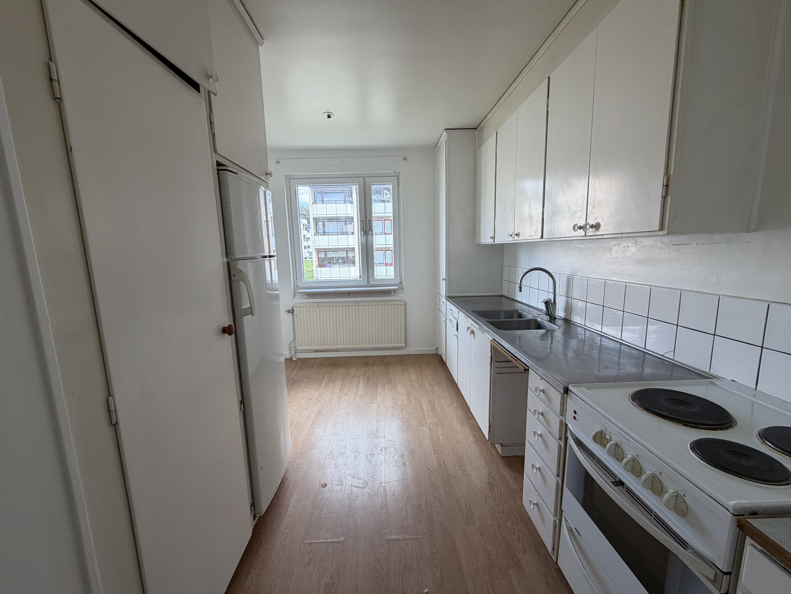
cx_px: 396
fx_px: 320
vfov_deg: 85.7
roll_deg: +1.6
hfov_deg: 102.1
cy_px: 297
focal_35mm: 14
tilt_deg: -8.7
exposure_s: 1/121
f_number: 2.2
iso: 100
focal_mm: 2.22
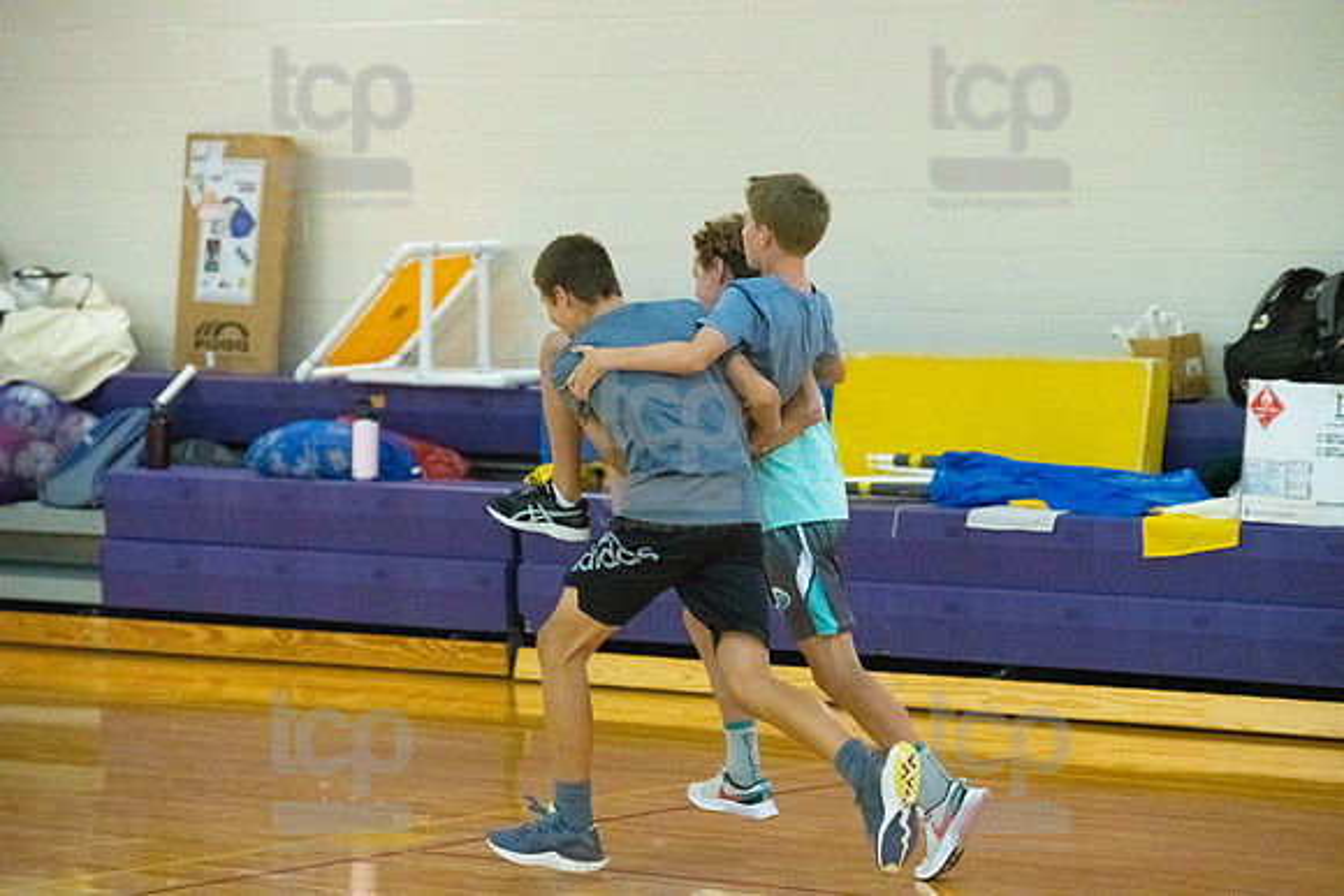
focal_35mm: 145
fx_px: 5414
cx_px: 672
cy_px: 448
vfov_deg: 9.5
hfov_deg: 14.2
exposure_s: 1/640
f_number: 4.5
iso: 6400
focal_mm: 145
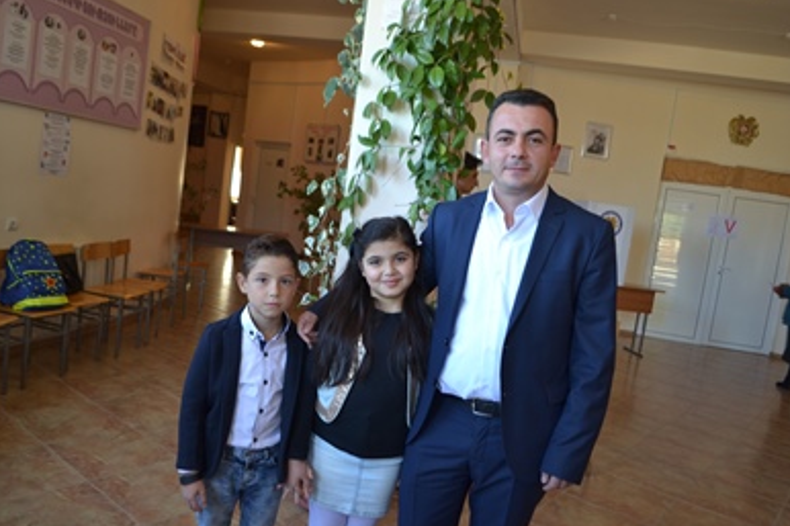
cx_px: 387
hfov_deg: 65.5
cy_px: 261
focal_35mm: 28
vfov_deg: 46.4
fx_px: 614
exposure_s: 1/30
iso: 250
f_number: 3.5
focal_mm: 18
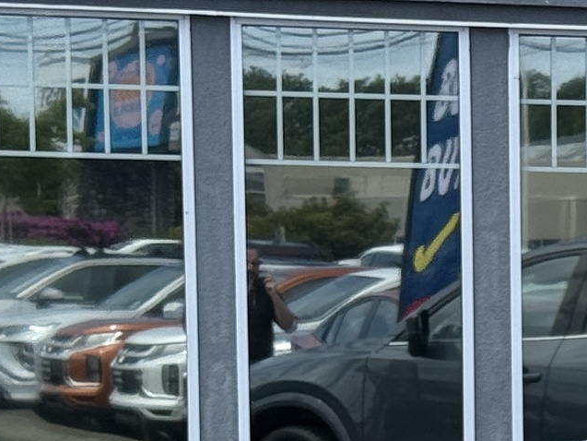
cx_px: 1036
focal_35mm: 217
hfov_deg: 8.8
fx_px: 3680
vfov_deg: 6.7
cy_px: 709
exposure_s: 1/4098
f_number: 1.78
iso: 80
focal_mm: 6.76
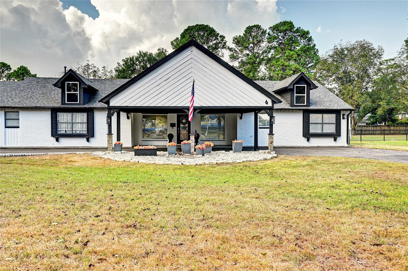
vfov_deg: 43.5
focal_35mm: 30
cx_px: 204
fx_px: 340
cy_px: 136
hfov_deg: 62.0
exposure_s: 1/320
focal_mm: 30
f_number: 8
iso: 400
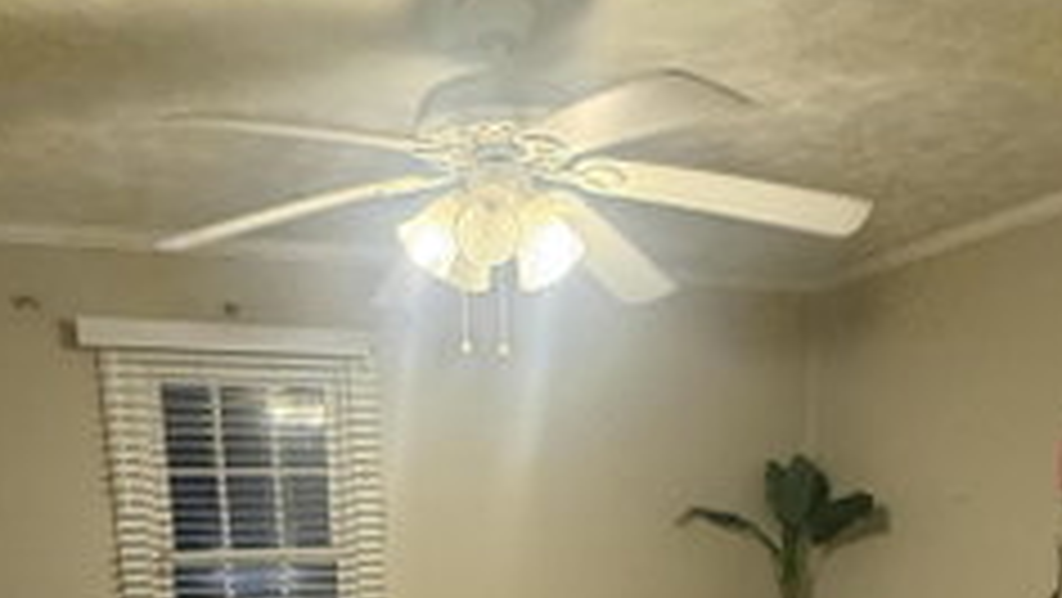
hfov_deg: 62.5
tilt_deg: -13.0
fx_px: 873
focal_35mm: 31
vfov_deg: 32.3
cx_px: 495
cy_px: 692
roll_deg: +1.0
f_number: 2.2
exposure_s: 1/60
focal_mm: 2.22
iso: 400
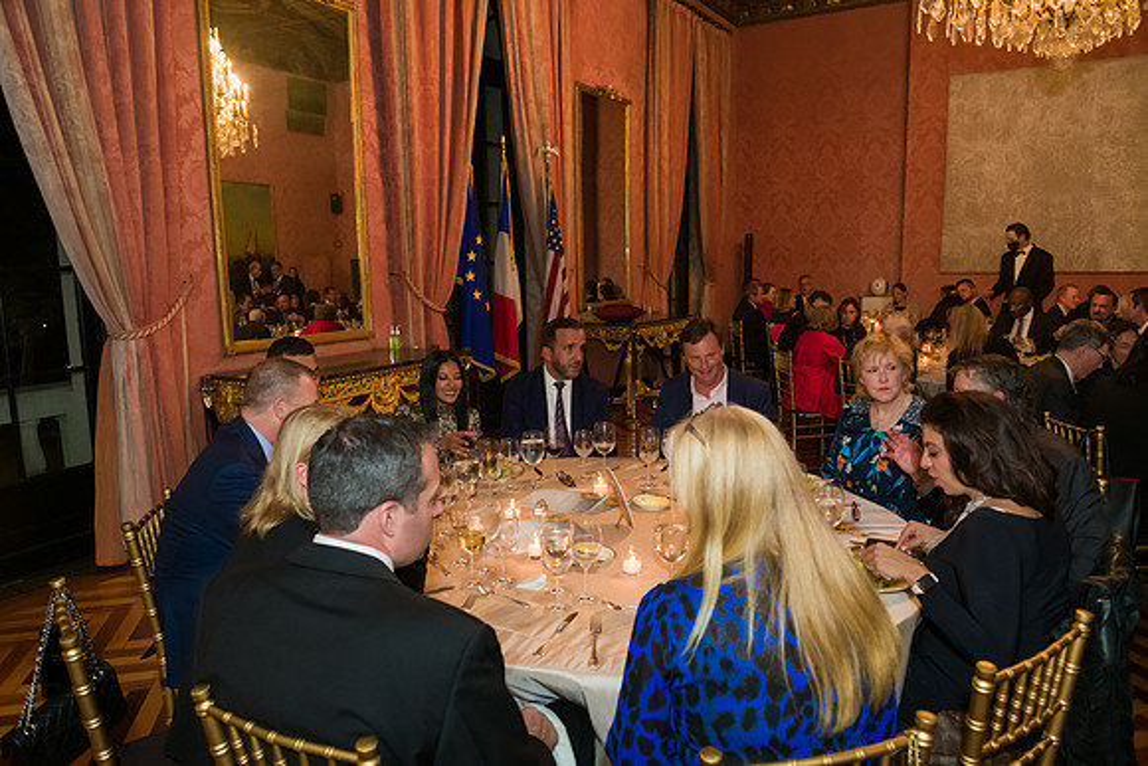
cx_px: 574
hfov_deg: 69.4
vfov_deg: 49.6
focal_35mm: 26
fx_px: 829
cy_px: 383
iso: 3200
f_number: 4
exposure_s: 1/80
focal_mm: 26
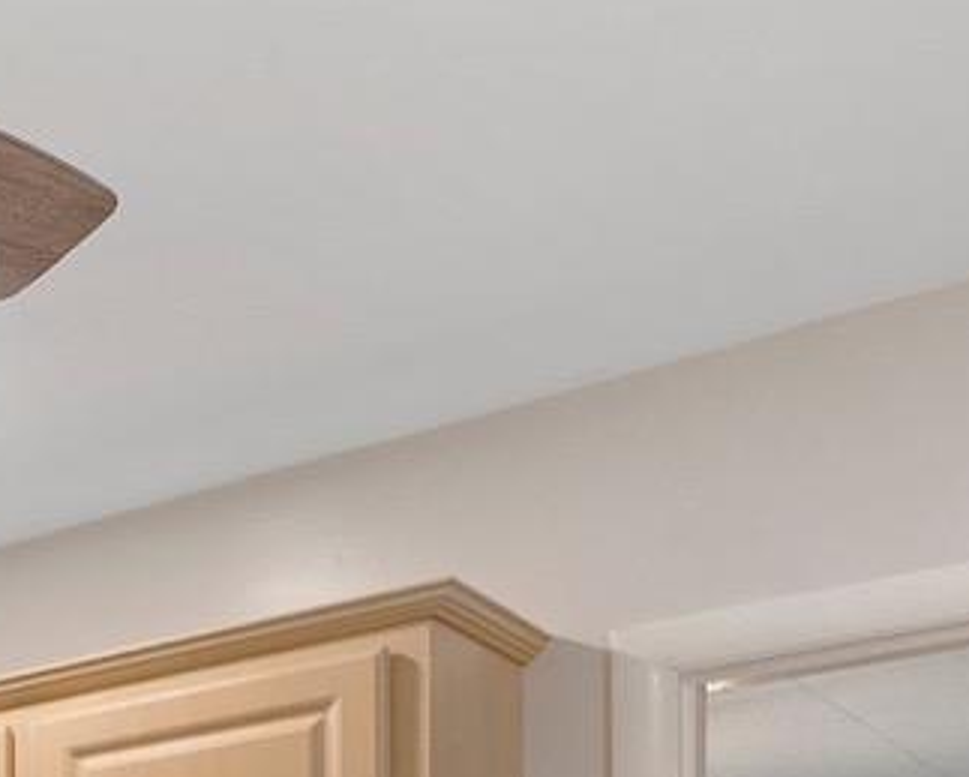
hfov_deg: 17.9
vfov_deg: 17.7
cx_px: -960
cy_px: 1292
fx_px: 2124
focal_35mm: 74
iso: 800
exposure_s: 1/3
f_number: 8
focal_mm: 17
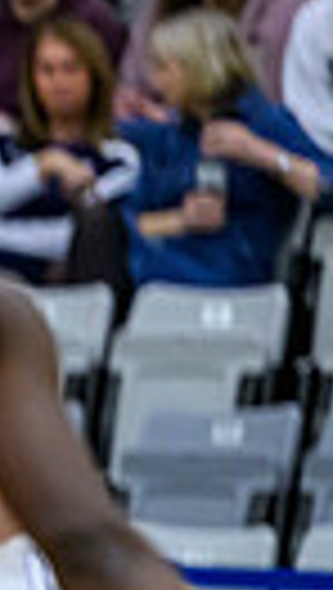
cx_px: -1128
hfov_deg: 1.3
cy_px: 531
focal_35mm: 944
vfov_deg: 2.3
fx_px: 14771
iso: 4000
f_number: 2.8
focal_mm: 175
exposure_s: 1/1000
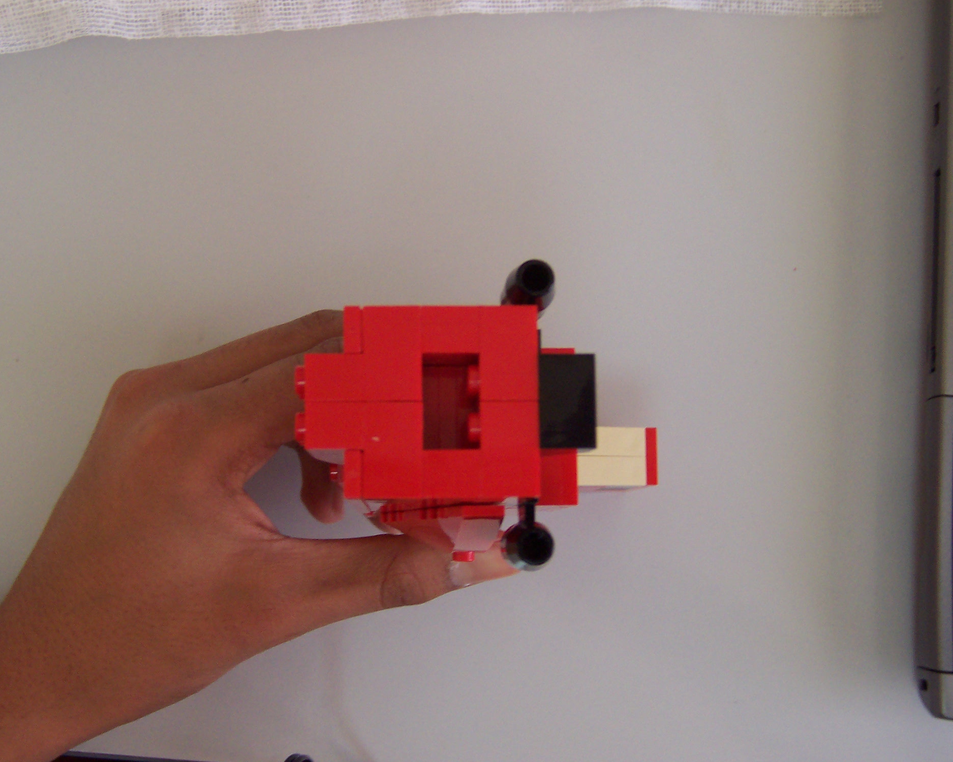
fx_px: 1551
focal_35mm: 55
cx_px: 452
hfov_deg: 34.1
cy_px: 376
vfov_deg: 27.6
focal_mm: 8
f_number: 3.4
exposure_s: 1/30
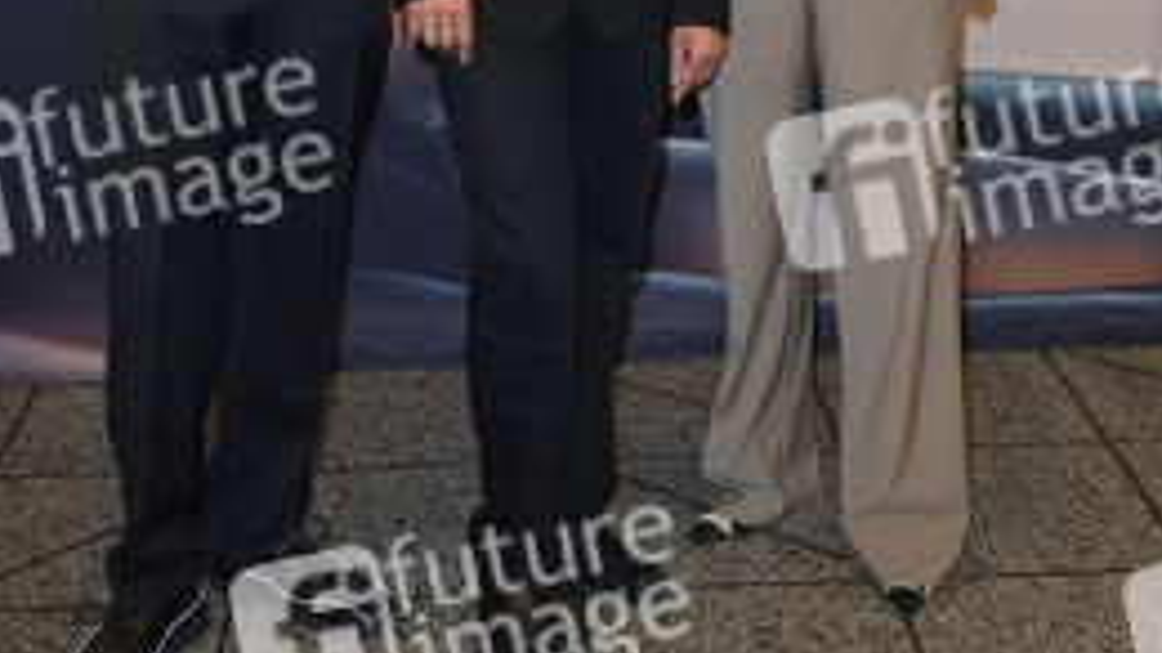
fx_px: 1540
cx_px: 590
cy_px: -58
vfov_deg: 22.6
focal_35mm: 50
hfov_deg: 41.3
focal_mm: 31
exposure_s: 1/250
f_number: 6.3
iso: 1250
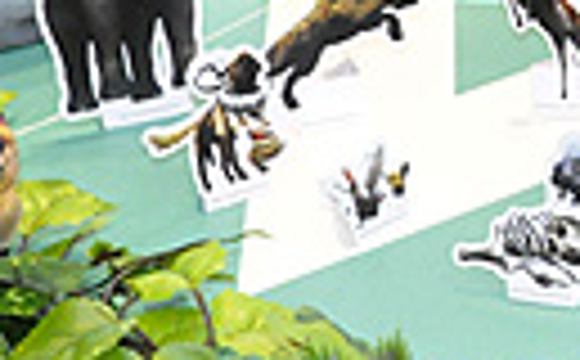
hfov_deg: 11.5
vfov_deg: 7.4
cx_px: 814
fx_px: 2776
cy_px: 0
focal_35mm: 176
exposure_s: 1/200
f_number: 11
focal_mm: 29
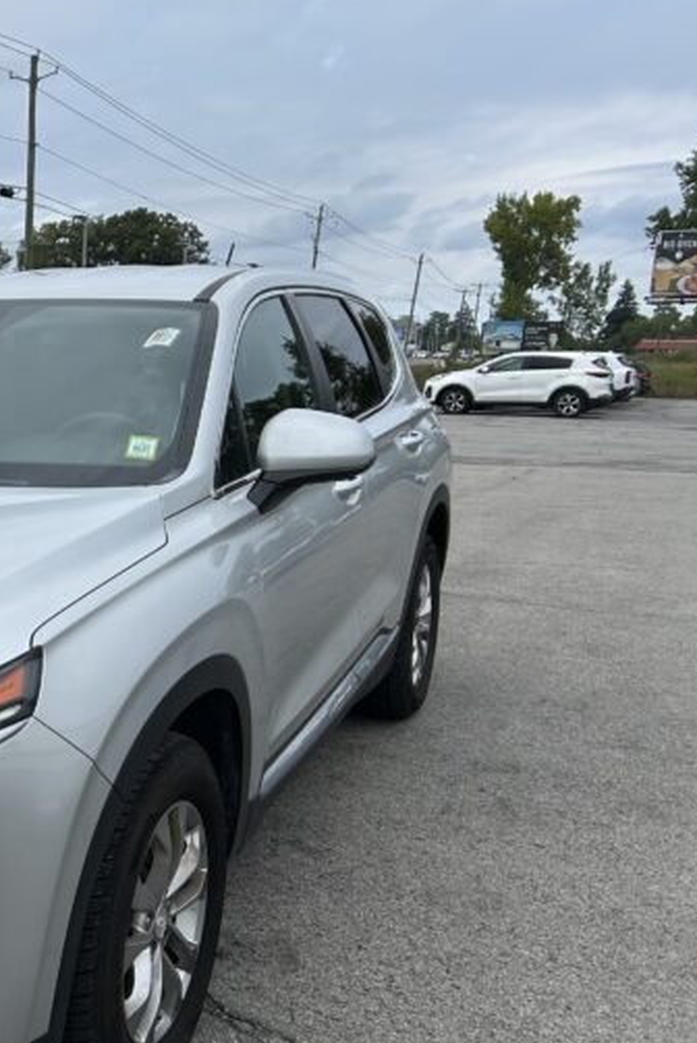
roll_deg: +0.8
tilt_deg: -12.9
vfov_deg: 36.2
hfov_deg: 22.7
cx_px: -135
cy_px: 576
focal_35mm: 55
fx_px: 1595
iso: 50
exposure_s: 1/3571
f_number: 1.5
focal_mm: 5.7
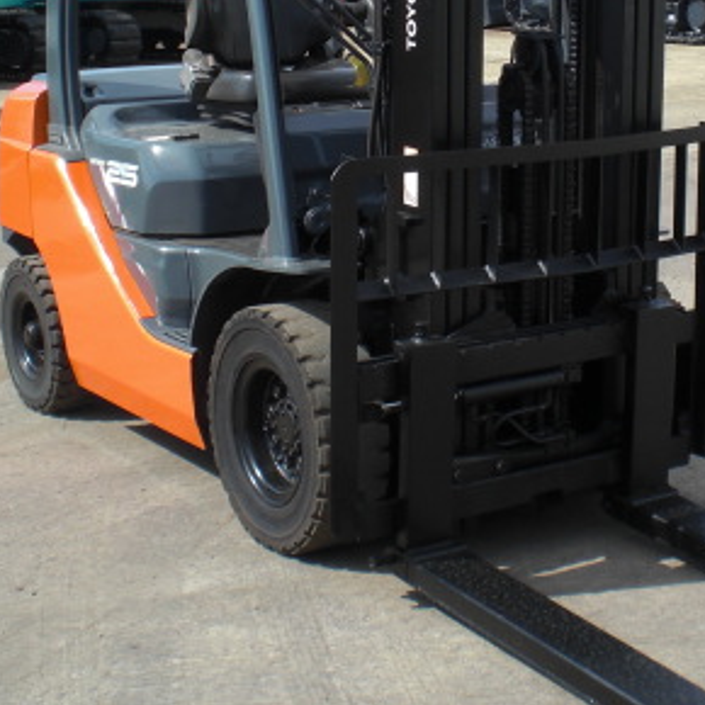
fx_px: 1705
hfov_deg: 23.1
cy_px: 246
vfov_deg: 23.3
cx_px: 525
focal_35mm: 74
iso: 64
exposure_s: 1/200
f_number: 5.6
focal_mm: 6.3
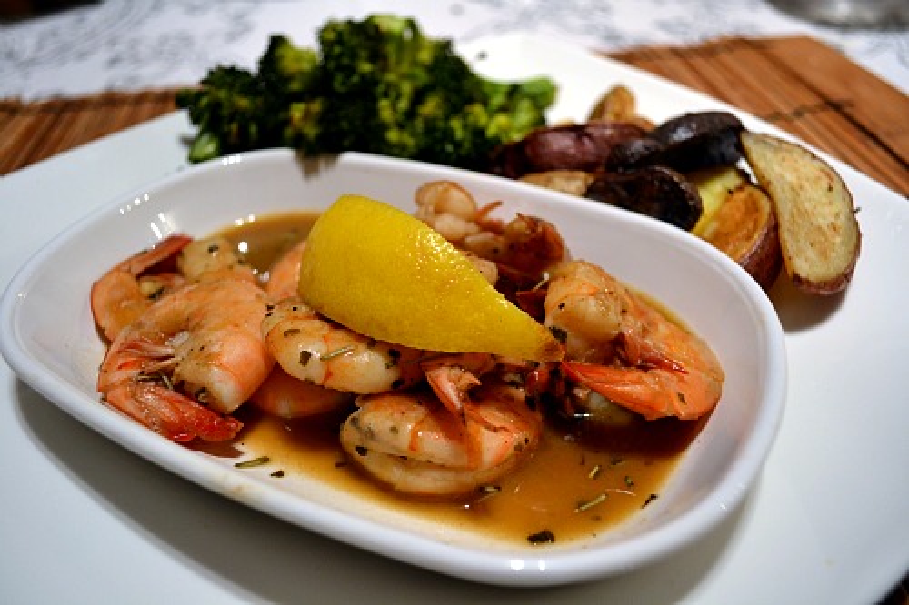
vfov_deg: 43.6
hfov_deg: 61.9
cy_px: 302
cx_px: 454
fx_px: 757
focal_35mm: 30
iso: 560
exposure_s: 1/15
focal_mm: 20
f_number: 3.8
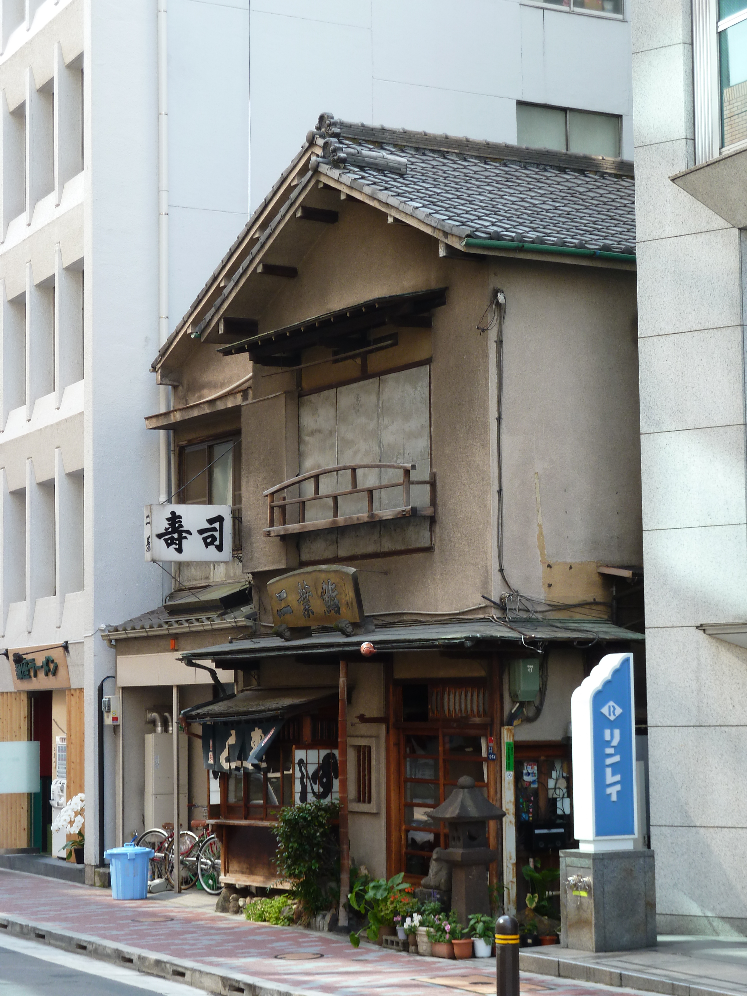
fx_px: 2244
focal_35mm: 78
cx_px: 374
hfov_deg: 18.9
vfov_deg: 25.0
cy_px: 498
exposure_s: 1/50
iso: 80
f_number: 4.2
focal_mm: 12.8
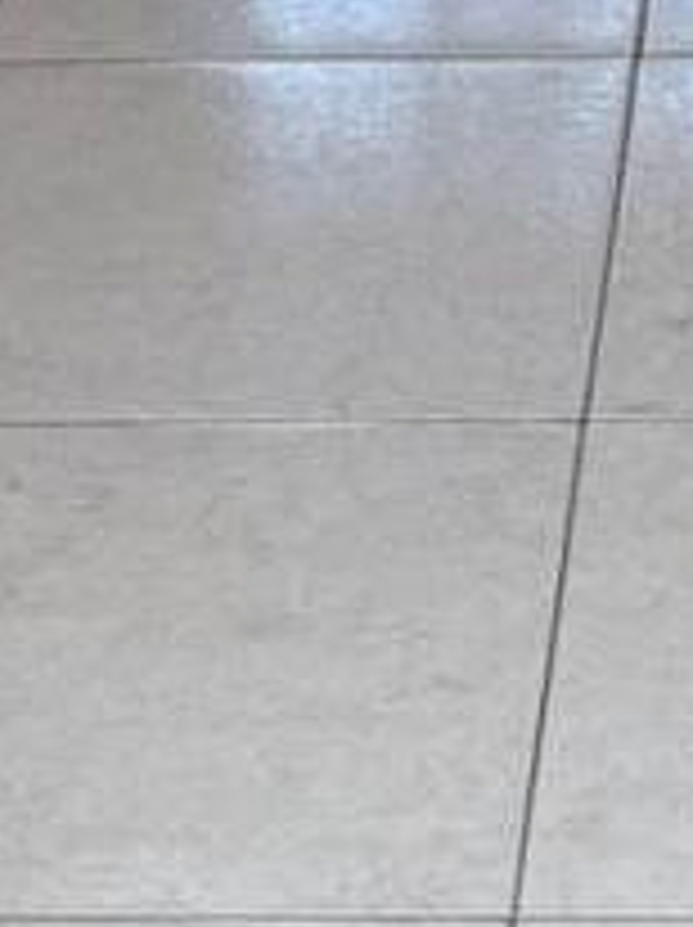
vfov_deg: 9.2
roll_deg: +1.2
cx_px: 824
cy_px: -1732
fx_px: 4788
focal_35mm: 179
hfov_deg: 8.2
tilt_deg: -4.8
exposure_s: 1/643
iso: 100
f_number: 1.78
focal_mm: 6.76
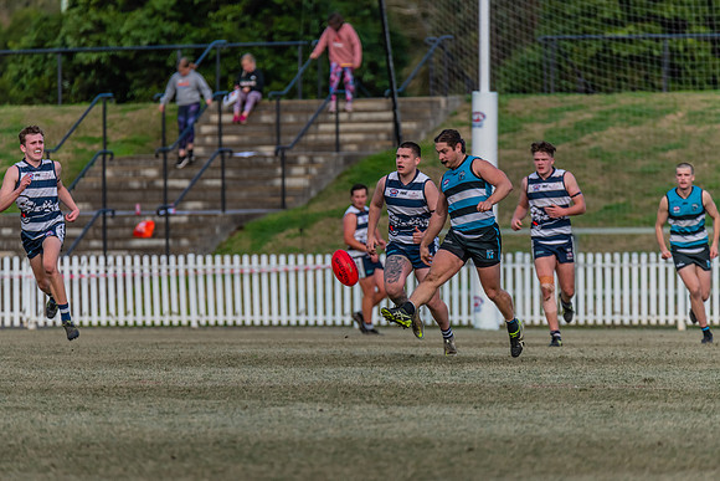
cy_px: 241
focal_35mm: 463
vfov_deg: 3.0
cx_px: 360
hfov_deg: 4.5
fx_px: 9264
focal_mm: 460
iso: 1100
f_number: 6.3
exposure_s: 1/2000
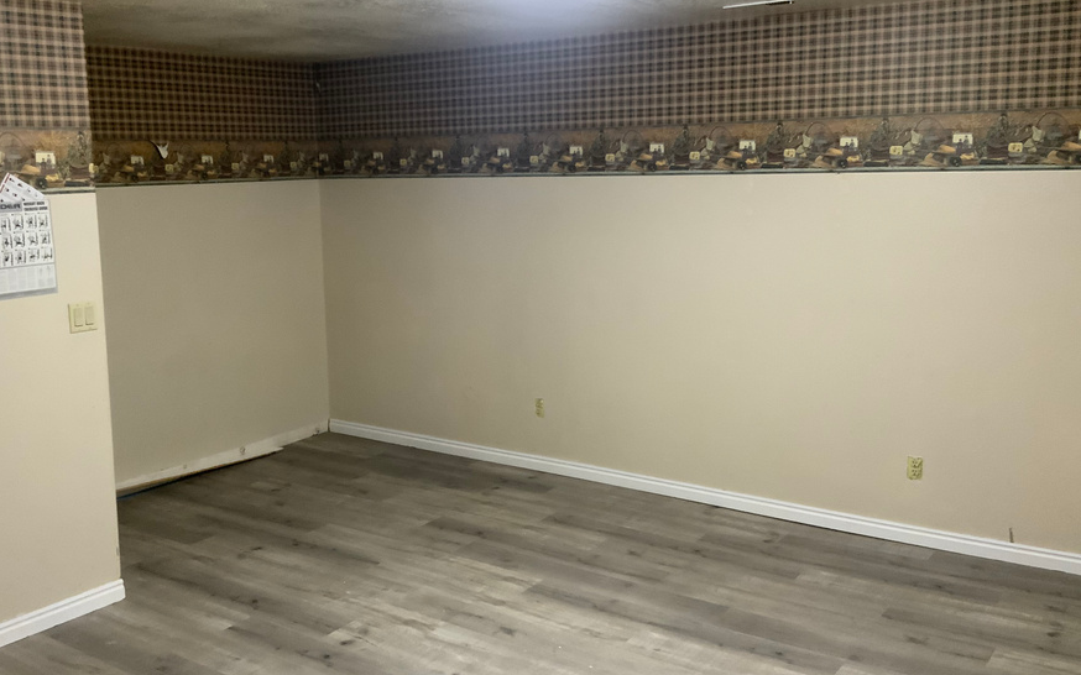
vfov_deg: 35.3
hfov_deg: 53.8
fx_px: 1060
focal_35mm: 36
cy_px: 319
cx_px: 468
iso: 250
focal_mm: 3
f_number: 1.8
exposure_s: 1/40
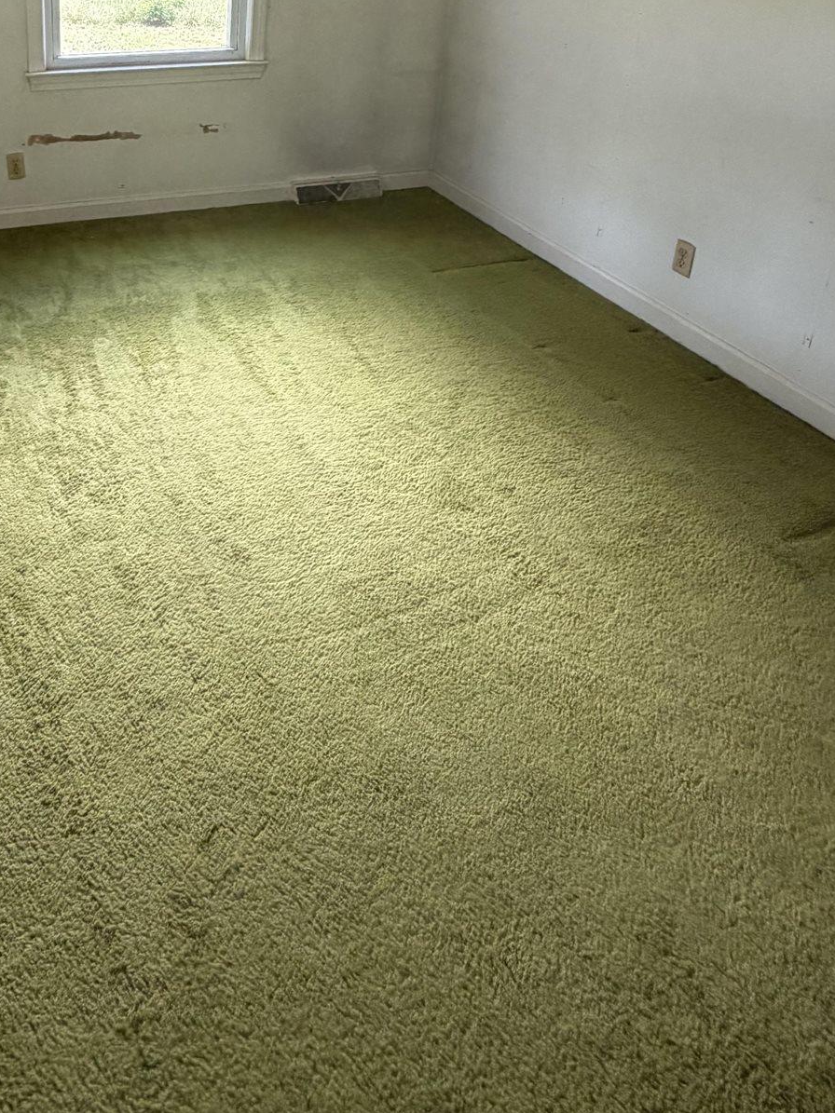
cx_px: 174
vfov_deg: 58.0
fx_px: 869
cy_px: 156
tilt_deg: -18.2
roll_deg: -0.6
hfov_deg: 48.6
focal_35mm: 27
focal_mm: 2.22
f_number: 2.2
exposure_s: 1/121
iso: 320
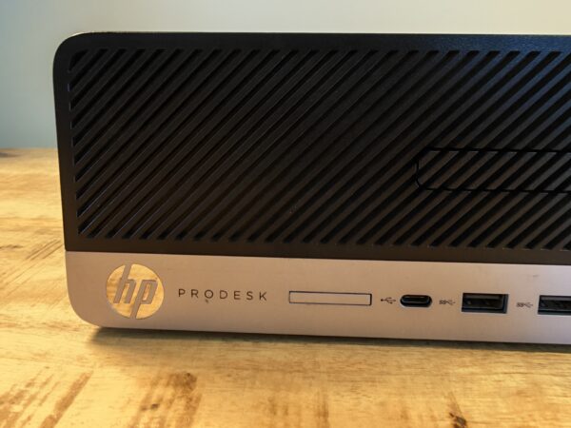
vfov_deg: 58.9
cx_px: 286
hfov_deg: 73.9
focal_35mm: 23
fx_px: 379
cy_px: 214
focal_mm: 1.82
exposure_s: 1/33
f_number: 2
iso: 250
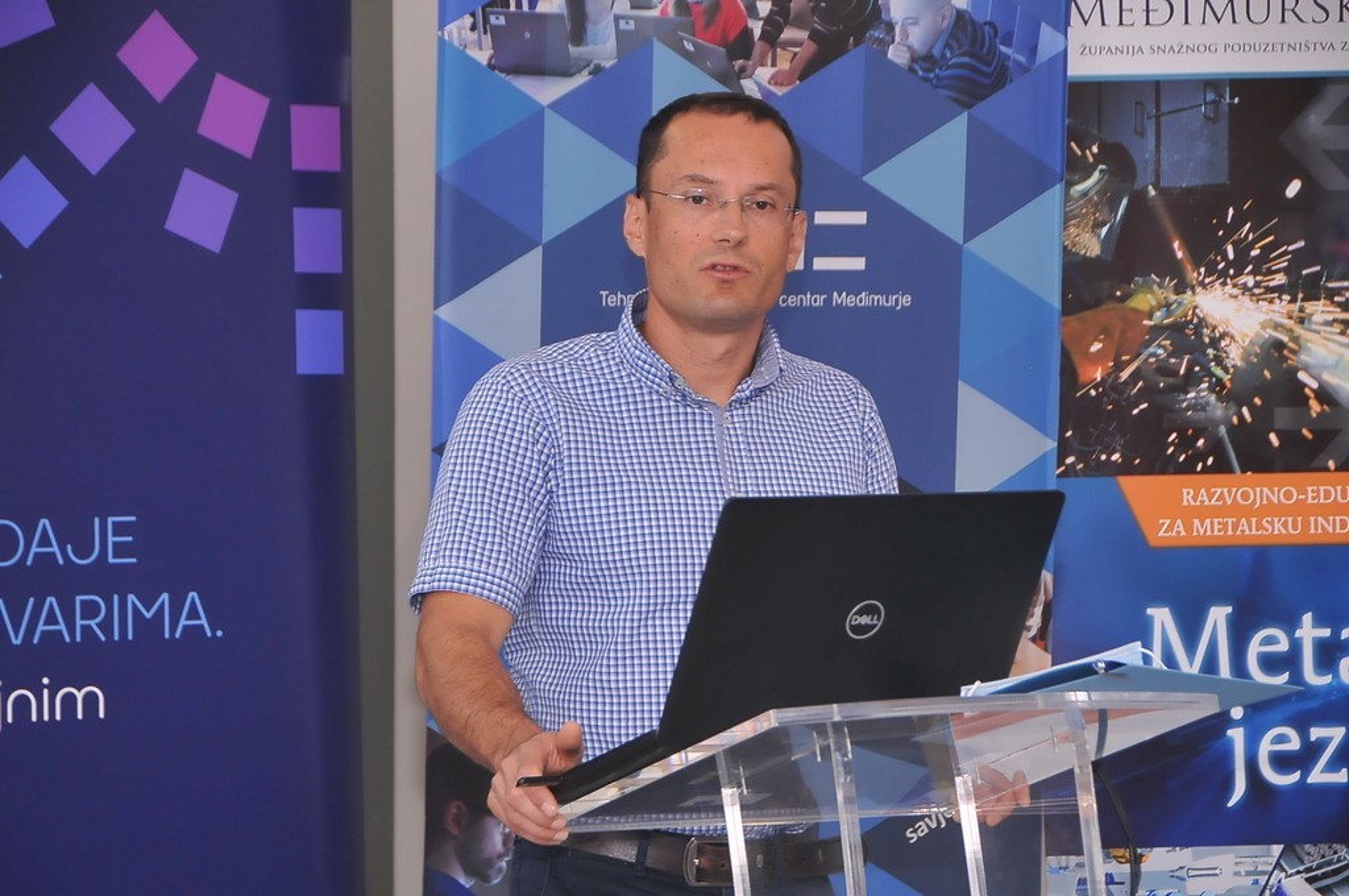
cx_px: 674
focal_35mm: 158
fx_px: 5894
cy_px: 448
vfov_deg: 8.7
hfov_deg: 13.1
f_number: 7.1
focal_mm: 105
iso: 800
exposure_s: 1/60
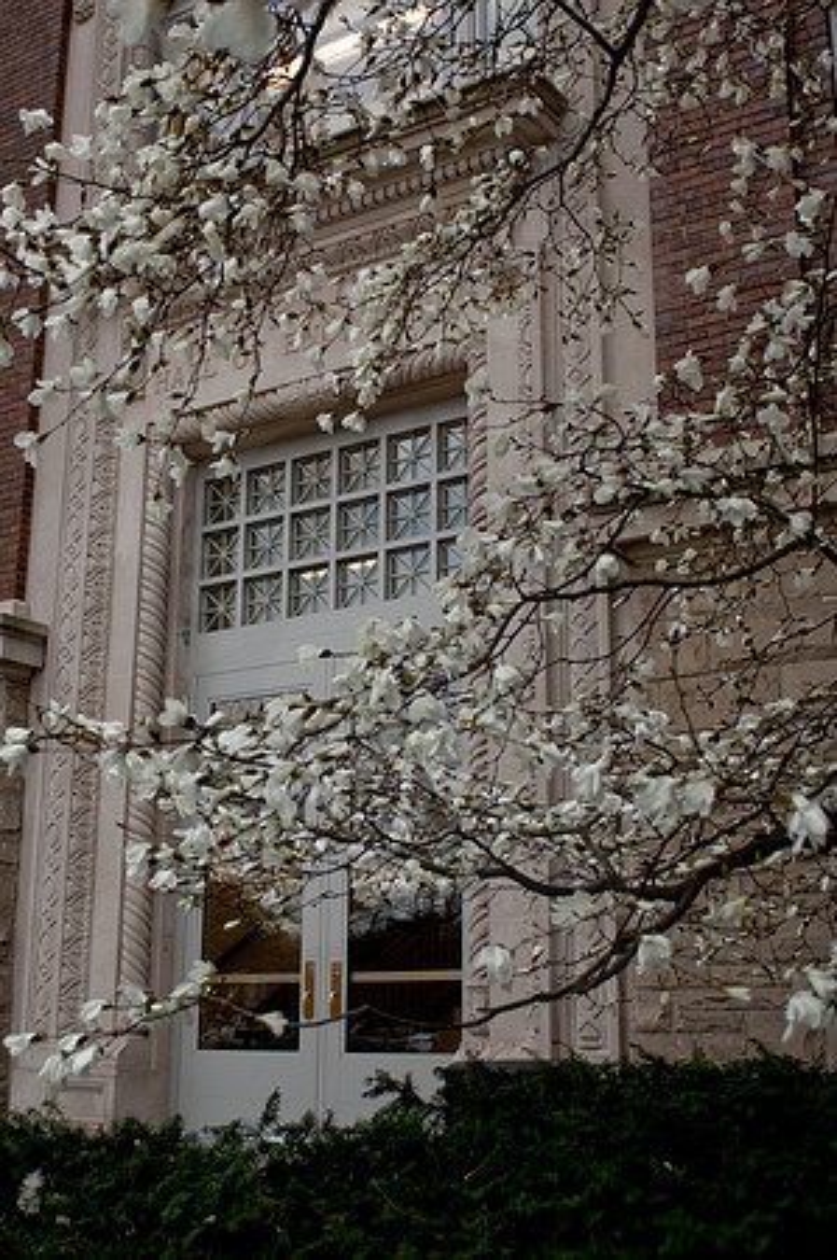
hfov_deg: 31.8
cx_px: 418
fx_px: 1468
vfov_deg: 46.4
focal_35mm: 42
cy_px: 630
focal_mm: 28
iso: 100
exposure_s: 1/160
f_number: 5.6
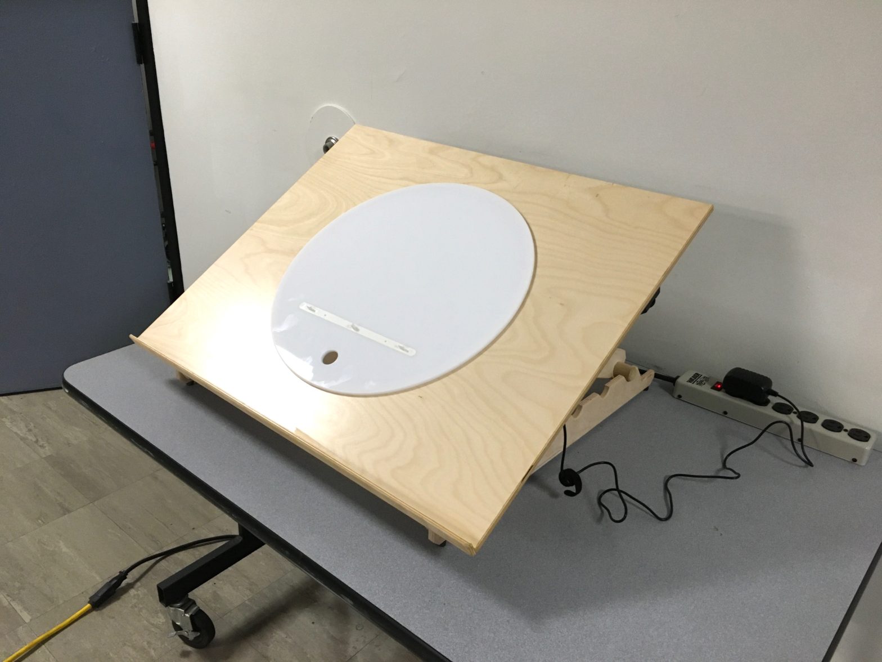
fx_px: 739
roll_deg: -1.4
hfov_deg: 61.7
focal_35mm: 29
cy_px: 331
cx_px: 441
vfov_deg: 48.2
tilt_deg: -26.9
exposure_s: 1/30
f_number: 2.2
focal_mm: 4.15
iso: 125
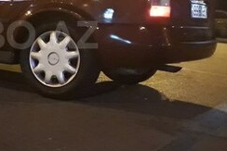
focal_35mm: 76
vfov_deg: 17.8
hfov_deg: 25.4
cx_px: 3
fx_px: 479
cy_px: 35
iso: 800
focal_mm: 3.6
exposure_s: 1/10
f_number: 1.9
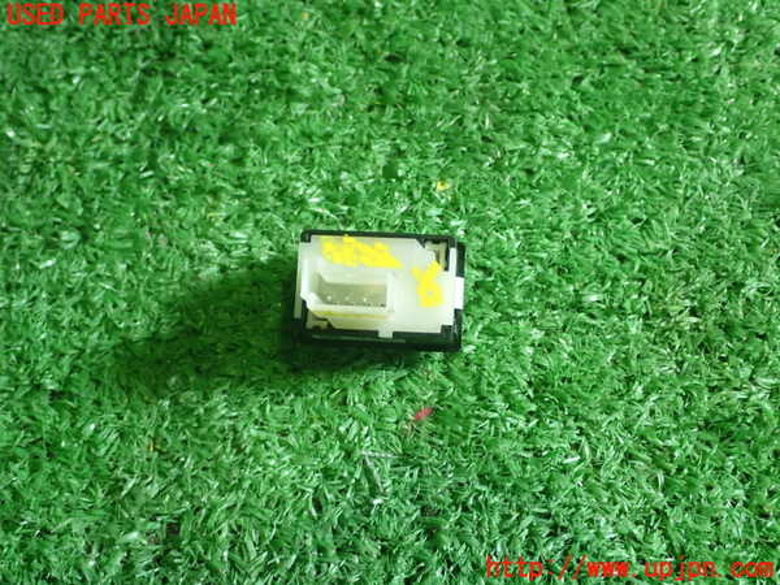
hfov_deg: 40.4
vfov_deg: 30.9
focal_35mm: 47
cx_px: 390
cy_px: 292
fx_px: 1059
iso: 400
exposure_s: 1/50
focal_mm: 8.4
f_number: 3.1
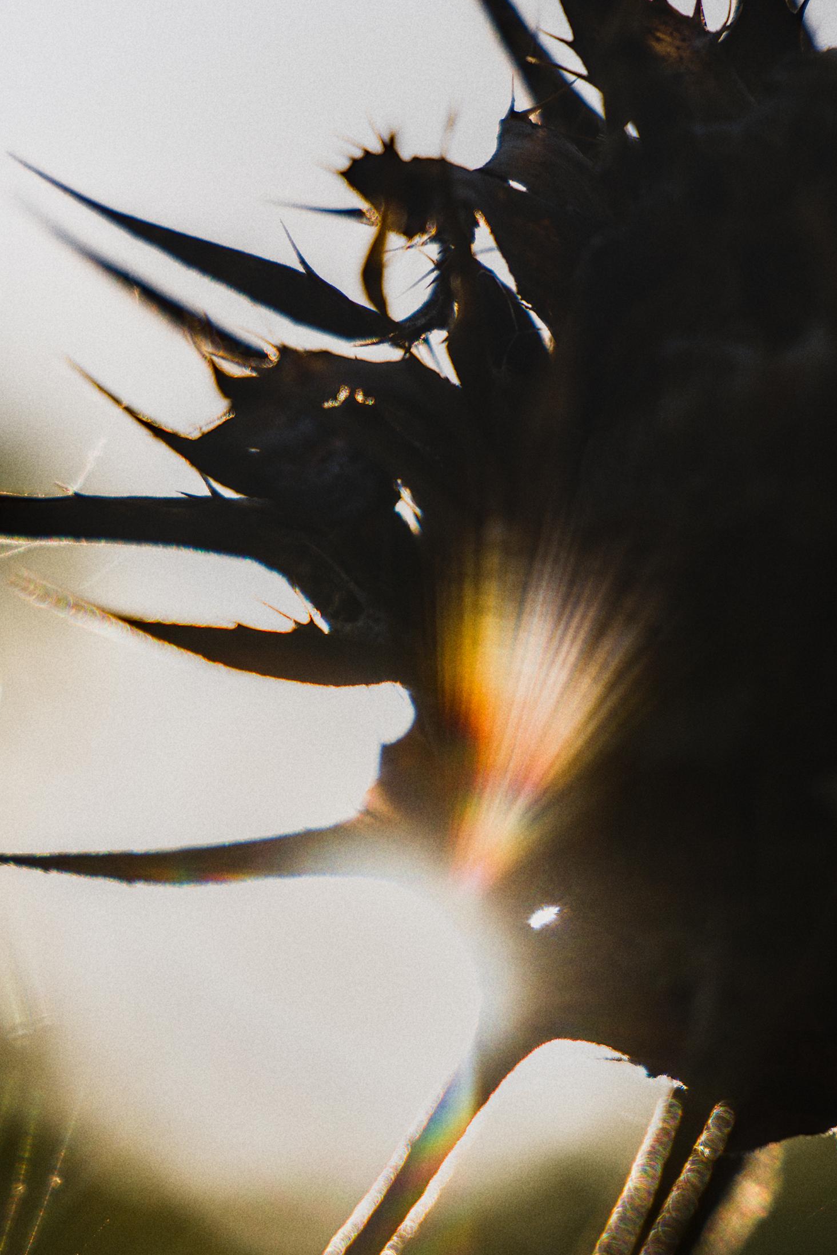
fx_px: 4602
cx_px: 325
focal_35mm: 132
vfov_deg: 15.5
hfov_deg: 10.4
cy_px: 846
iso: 125
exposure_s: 1/500
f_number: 4.8
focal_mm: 50
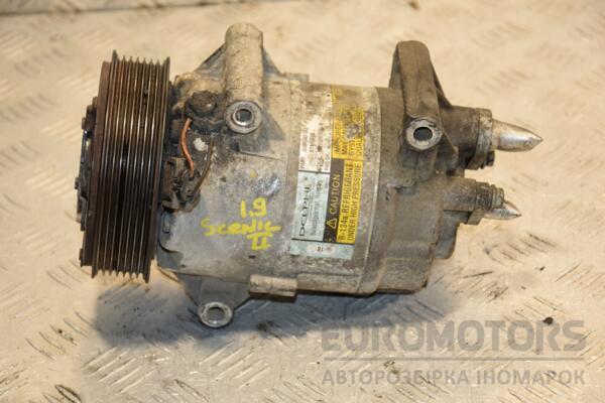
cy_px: 202
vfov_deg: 13.0
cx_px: 302
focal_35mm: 105
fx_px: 1764
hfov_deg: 19.5
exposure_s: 1/125
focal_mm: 70
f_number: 5.3
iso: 800
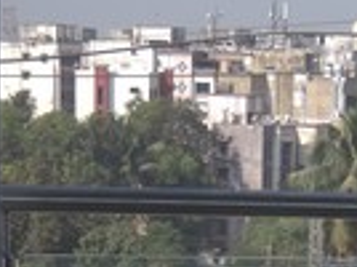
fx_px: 1462
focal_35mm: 142
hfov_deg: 13.3
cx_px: 498
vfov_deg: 10.3
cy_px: 300
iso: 64
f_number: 4.3
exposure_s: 1/250
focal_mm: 6.8
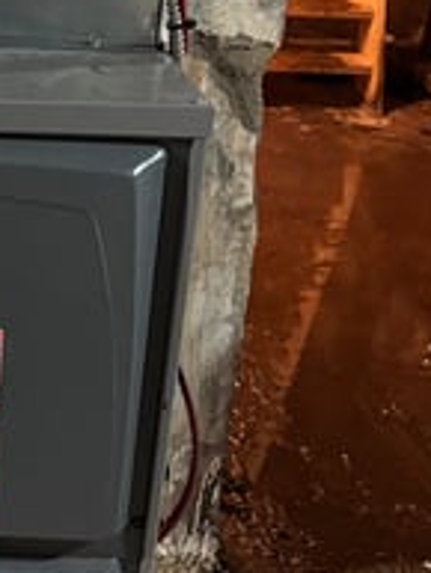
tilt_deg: -19.8
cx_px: -223
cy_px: 194
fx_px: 1426
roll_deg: -1.5
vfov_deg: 22.7
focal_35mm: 86
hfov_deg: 15.7
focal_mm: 5.96
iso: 640
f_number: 1.6
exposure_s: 1/30
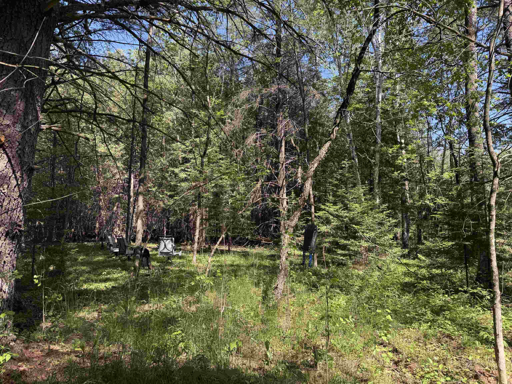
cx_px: 256
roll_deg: +1.1
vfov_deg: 56.8
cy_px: 192
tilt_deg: +5.3
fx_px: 355
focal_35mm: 24
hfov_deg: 71.6
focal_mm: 6.76
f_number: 1.78
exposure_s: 1/658
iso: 80
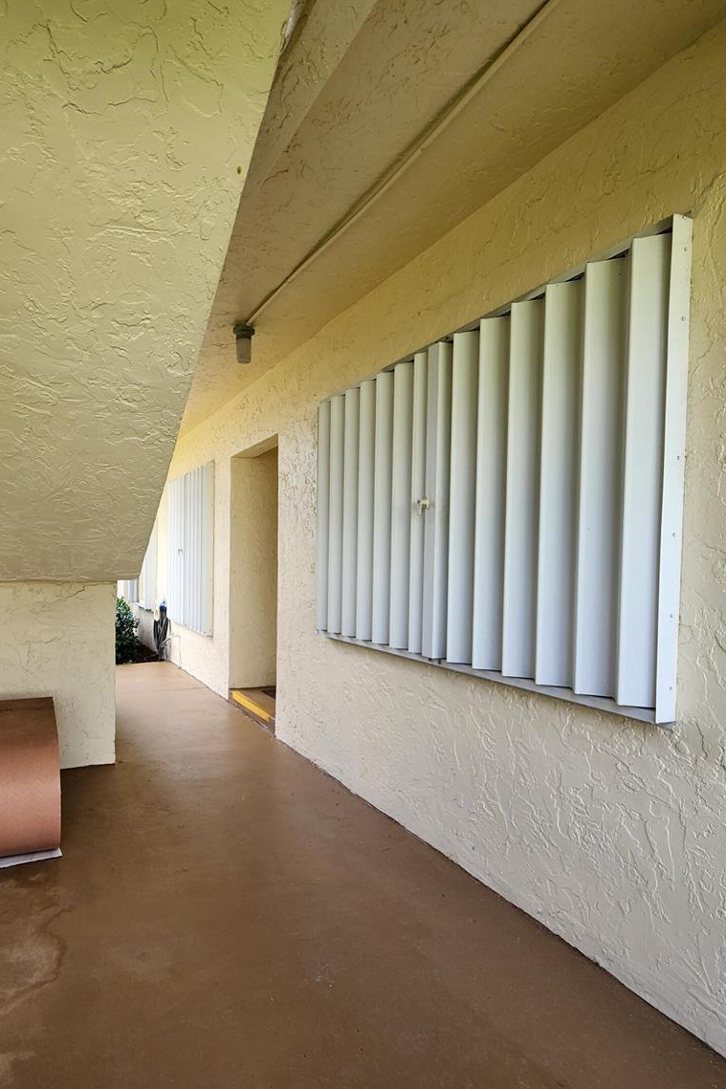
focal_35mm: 19
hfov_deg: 63.5
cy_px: 571
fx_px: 575
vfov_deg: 86.9
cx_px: 266
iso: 50
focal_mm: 2.2
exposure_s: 1/171
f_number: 2.2
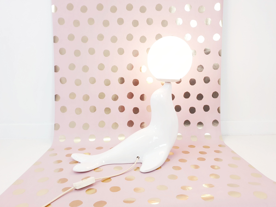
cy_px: 104
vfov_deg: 53.1
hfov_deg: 67.3
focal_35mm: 26
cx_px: 138
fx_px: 207
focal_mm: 4.3
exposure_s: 1/50
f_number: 2.4
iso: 100
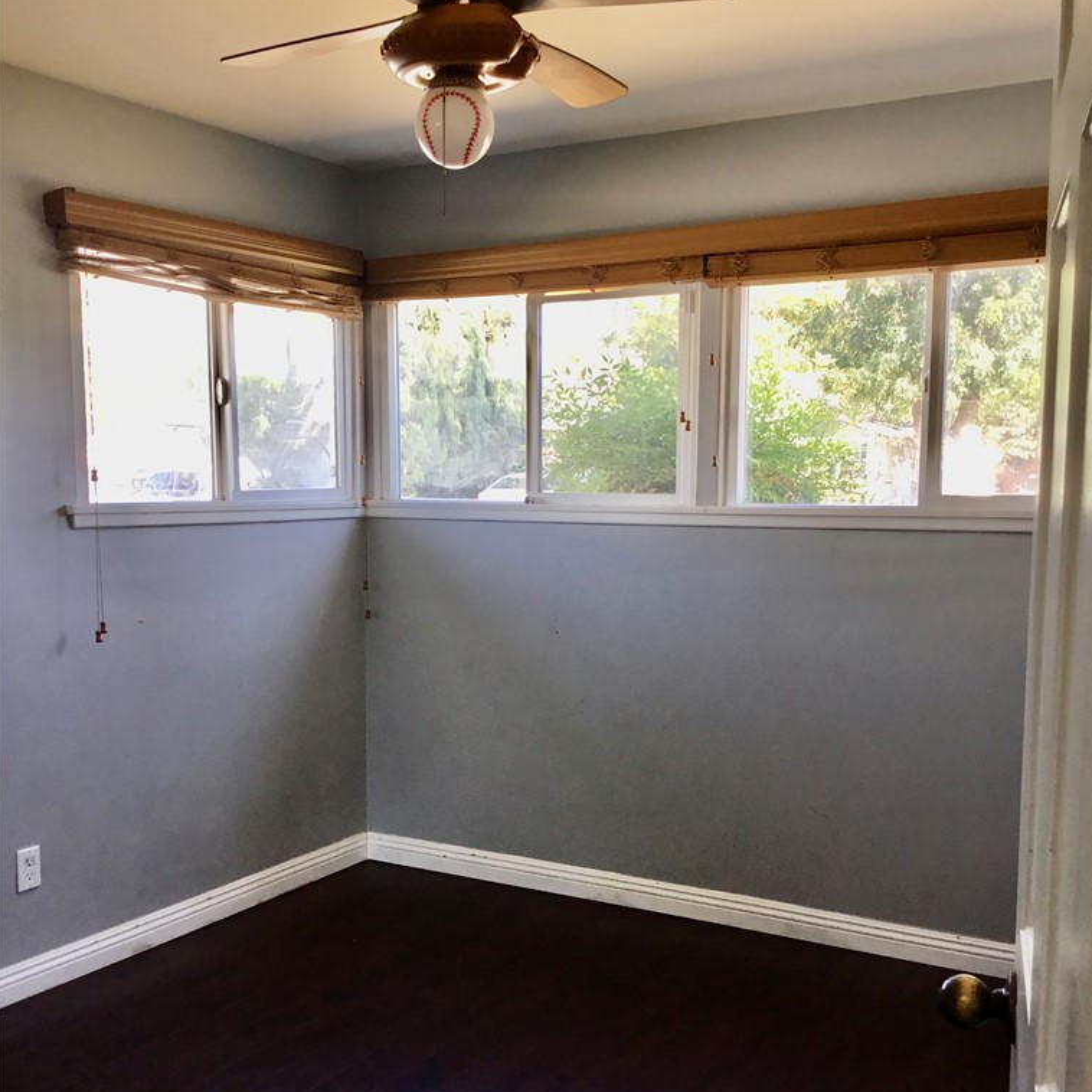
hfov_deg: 44.9
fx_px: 1321
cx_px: 549
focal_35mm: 37
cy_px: 640
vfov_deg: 44.8
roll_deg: +1.0
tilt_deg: -6.6
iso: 32
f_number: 2.4
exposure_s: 1/60
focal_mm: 3.3
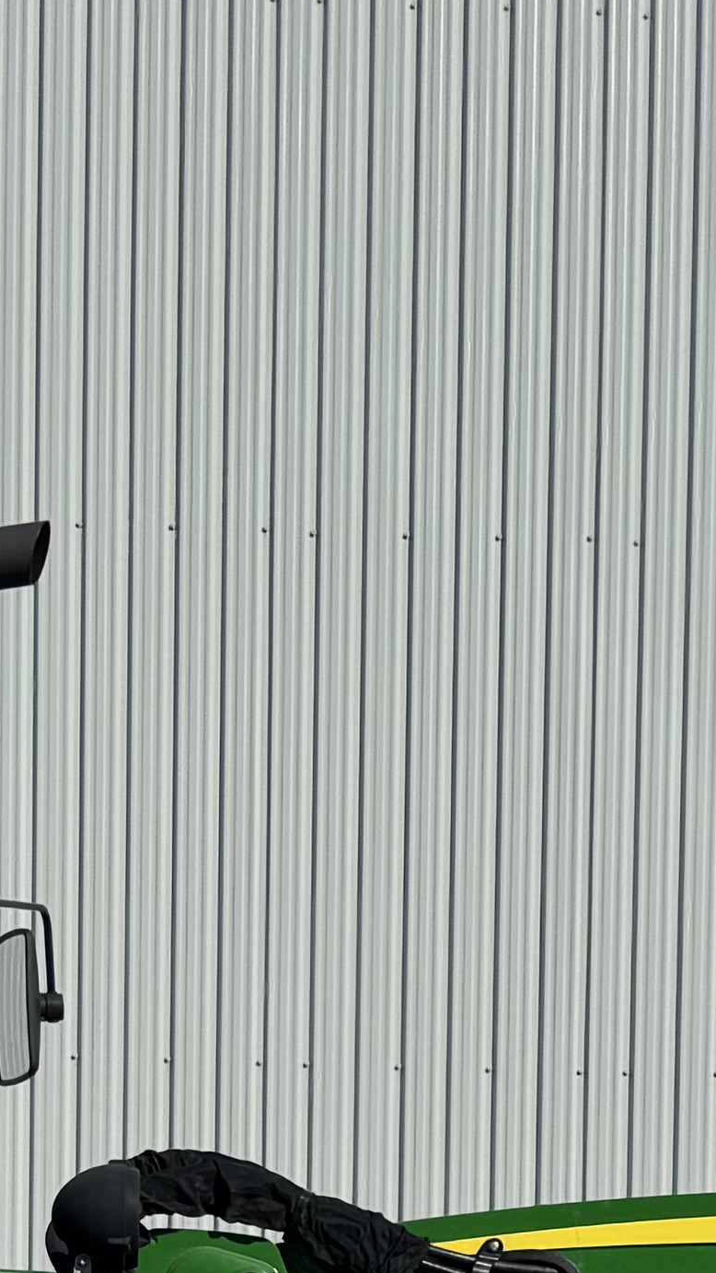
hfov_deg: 11.2
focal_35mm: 108
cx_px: 450
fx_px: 3645
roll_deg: +0.5
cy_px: 1666
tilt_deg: -0.2
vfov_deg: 18.4
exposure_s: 1/9009
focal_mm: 6.76
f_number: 1.78
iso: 80
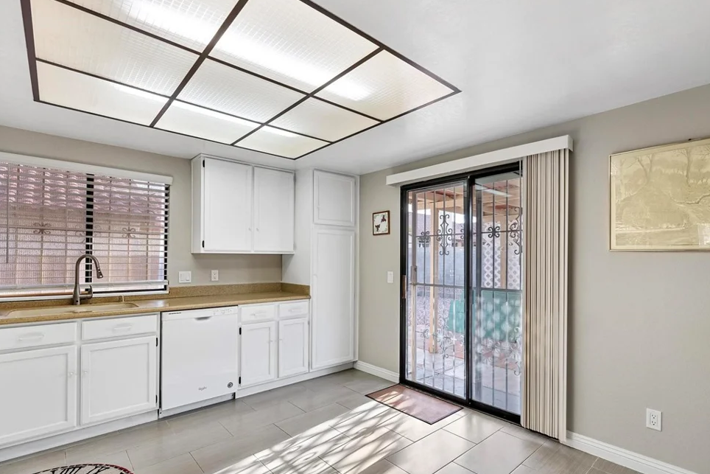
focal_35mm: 17
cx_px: 359
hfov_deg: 93.3
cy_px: 245
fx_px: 335
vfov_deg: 70.4
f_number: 6.3
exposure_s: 1/20
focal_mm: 16
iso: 320
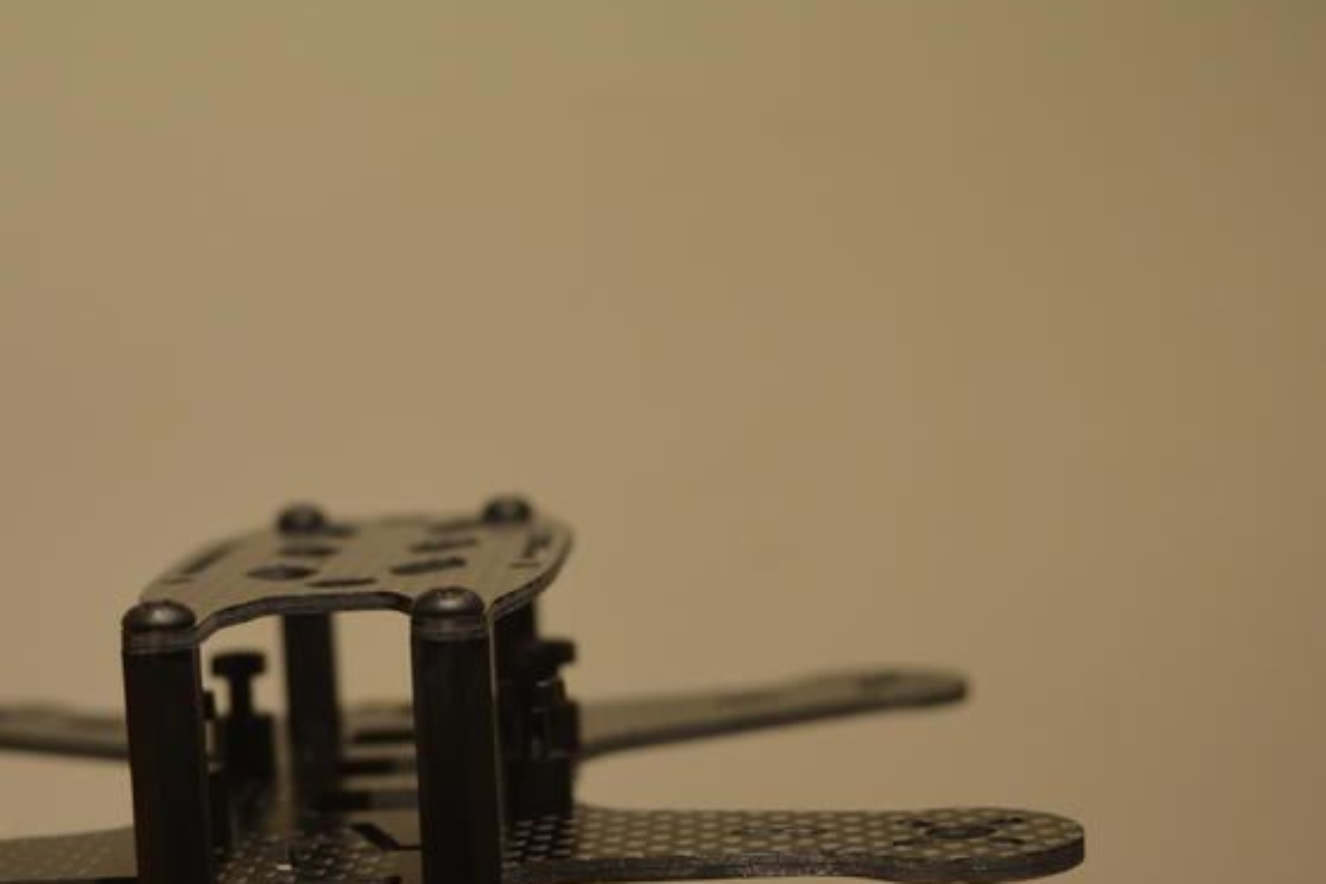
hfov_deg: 26.0
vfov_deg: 17.5
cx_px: 523
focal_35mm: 78
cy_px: 548
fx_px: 2869
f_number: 5.6
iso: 360
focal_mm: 29
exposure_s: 1/125
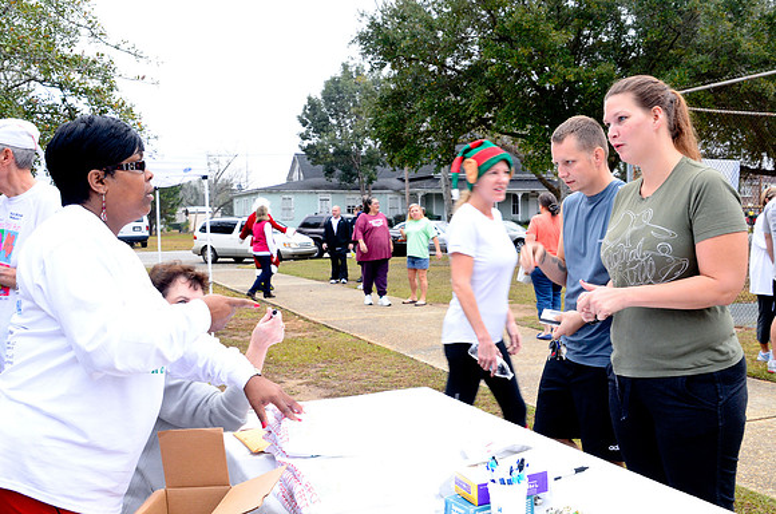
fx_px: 774
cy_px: 257
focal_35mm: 36
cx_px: 388
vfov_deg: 36.7
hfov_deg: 53.2
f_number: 8
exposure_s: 1/60
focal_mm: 24
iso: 800
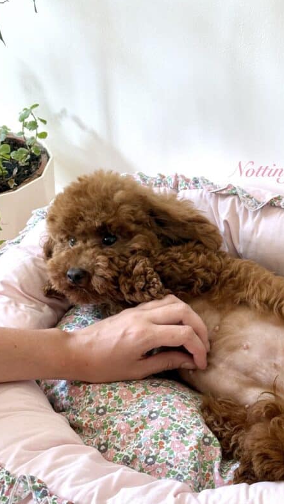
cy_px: 273
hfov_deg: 17.6
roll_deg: +1.7
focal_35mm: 68
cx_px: 229
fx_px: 910
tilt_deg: -36.9
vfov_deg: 31.0
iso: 100
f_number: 1.78
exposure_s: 1/62
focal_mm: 6.76
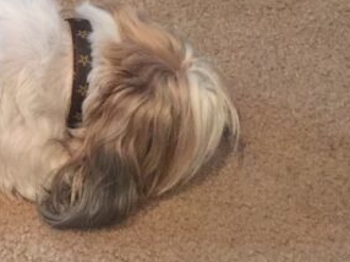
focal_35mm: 104
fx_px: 1051
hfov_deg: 16.7
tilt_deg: -49.0
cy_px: 69
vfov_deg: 14.2
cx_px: -213
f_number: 2.2
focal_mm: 4.15
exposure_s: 1/4
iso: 100
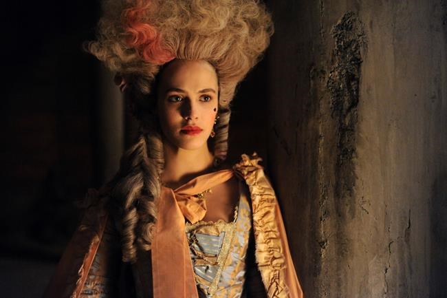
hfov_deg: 28.9
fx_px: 869
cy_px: 149
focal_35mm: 70
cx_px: 224
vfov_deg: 19.4
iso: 5000
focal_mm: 70
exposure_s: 1/25
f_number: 2.8
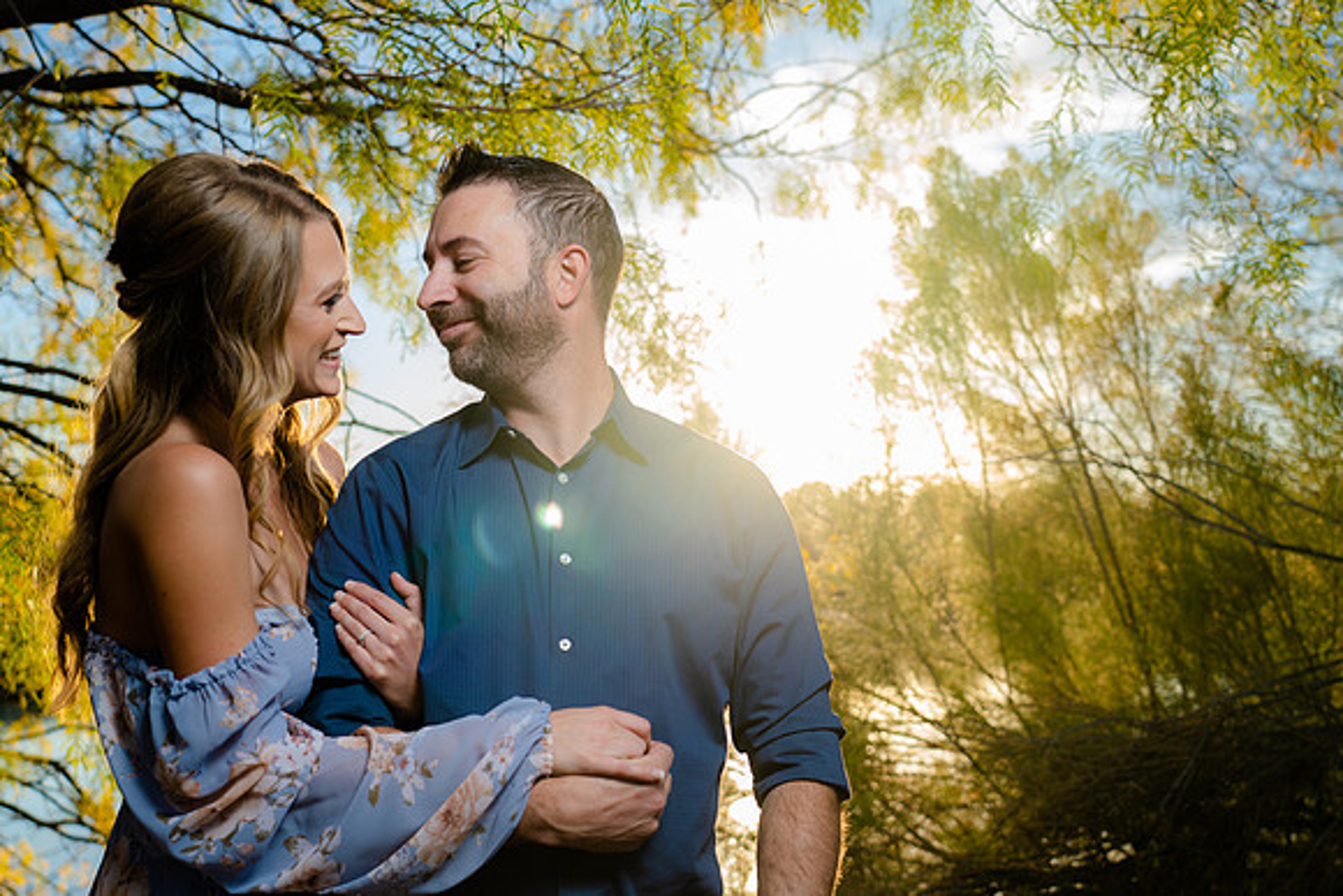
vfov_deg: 28.7
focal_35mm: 47
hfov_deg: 41.9
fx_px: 1754
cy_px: 448
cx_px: 672
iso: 50
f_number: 4
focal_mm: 47
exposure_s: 1/250
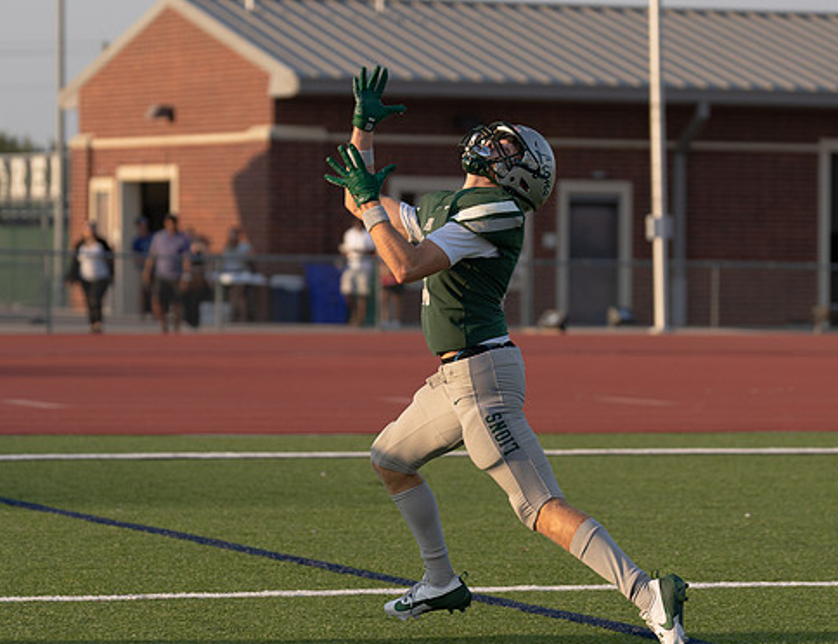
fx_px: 4690
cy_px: 335
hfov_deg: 10.2
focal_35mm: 192
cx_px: 396
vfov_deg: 7.9
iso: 100
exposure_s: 1/1250
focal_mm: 107
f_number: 2.8
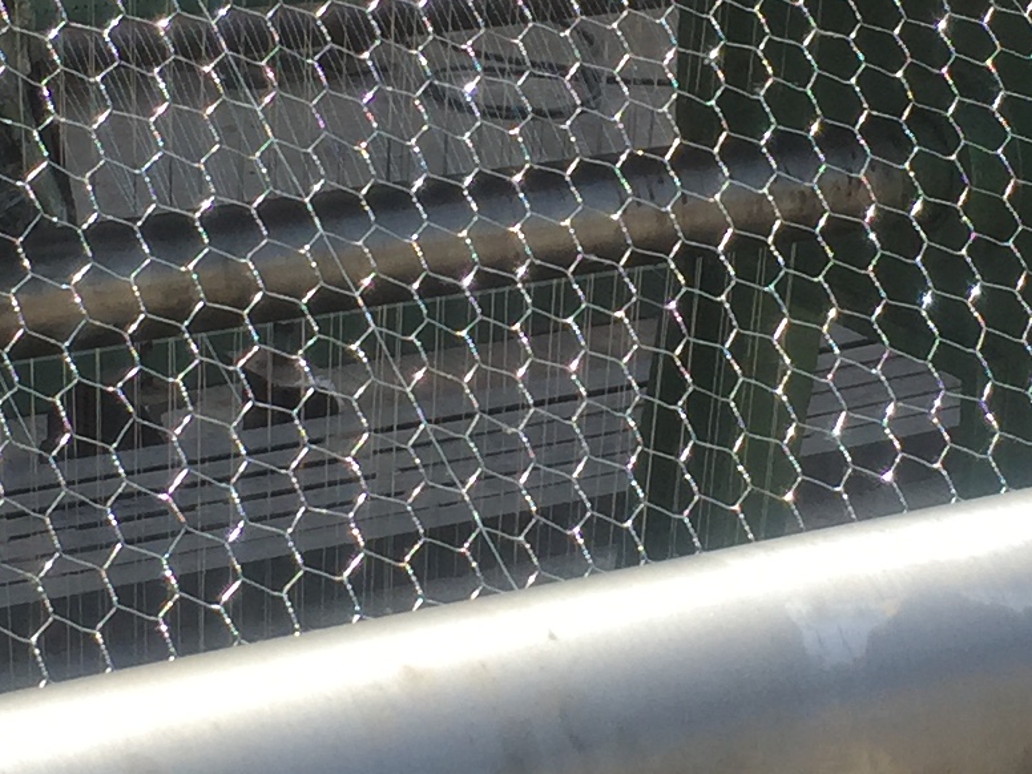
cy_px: 211
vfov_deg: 12.1
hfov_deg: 16.1
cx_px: 569
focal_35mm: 122
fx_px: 3637
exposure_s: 1/860
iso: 32
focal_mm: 4.15
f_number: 2.2
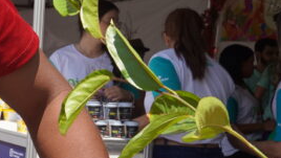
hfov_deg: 16.1
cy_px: 37
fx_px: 805
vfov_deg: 11.2
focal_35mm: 108
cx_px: -251
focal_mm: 18
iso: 100
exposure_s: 1/160
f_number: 9
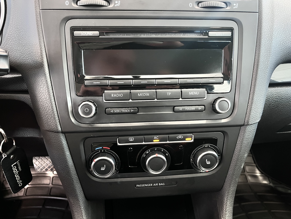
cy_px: 110
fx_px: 219
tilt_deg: -32.0
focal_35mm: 26
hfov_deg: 67.3
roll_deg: -1.1
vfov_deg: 53.1
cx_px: 146
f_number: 1.6
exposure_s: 1/50
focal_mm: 5.1
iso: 400
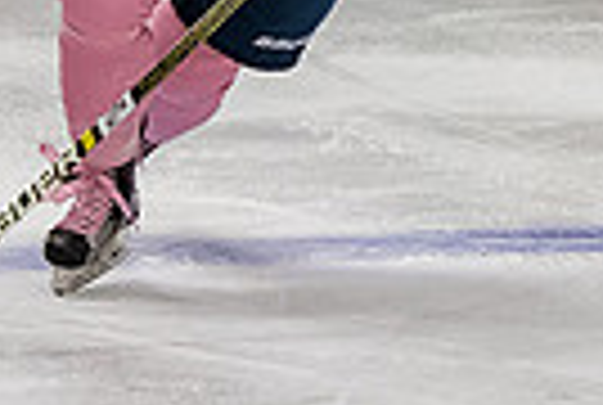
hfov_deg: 3.1
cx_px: 383
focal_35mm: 664
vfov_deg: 2.1
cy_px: -215
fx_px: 11147
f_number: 4
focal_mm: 80
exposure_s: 1/800
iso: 2500
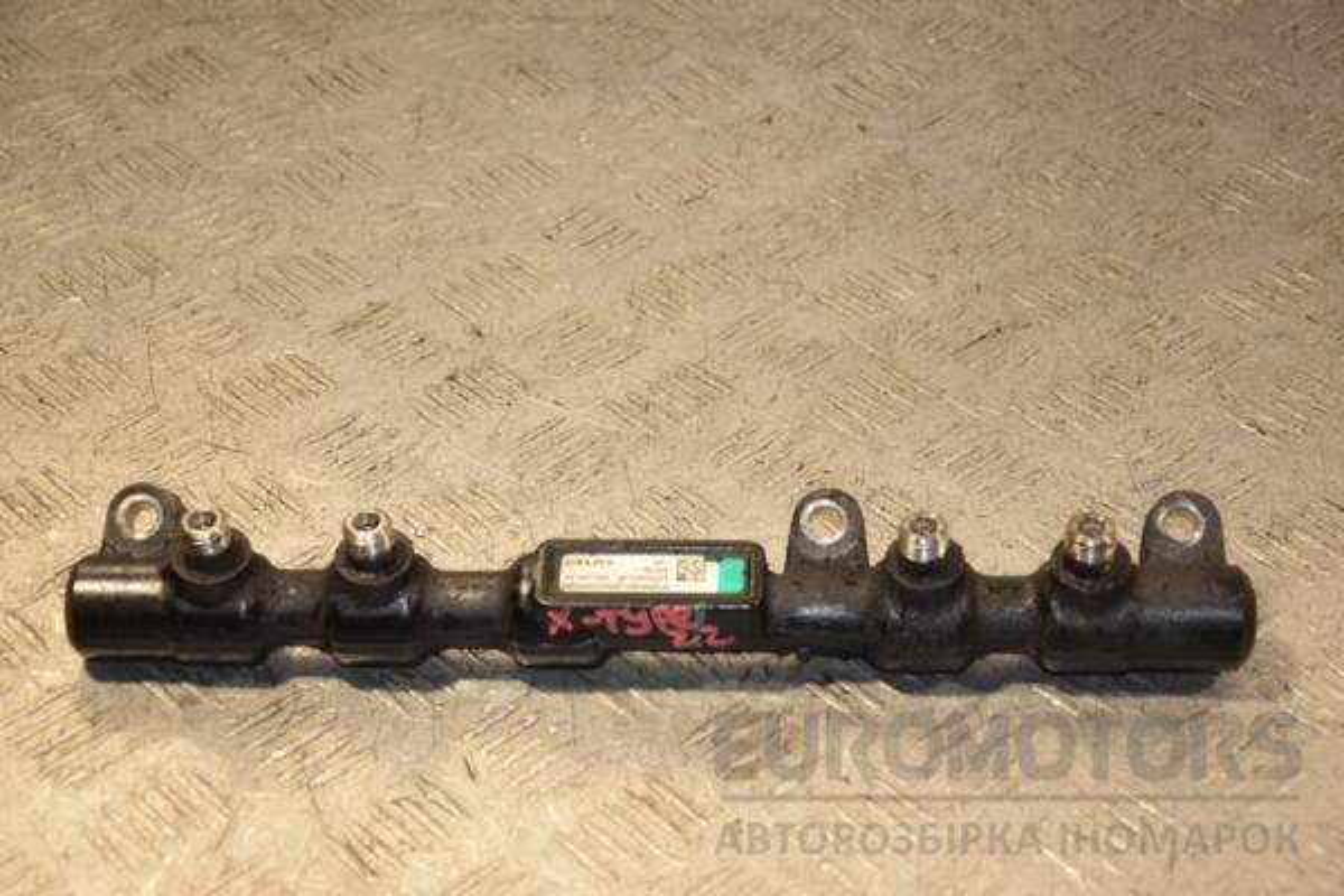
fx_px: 3248
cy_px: 448
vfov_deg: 15.7
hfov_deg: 23.4
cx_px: 672
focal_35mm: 87
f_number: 5.3
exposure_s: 1/200
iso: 800
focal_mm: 58
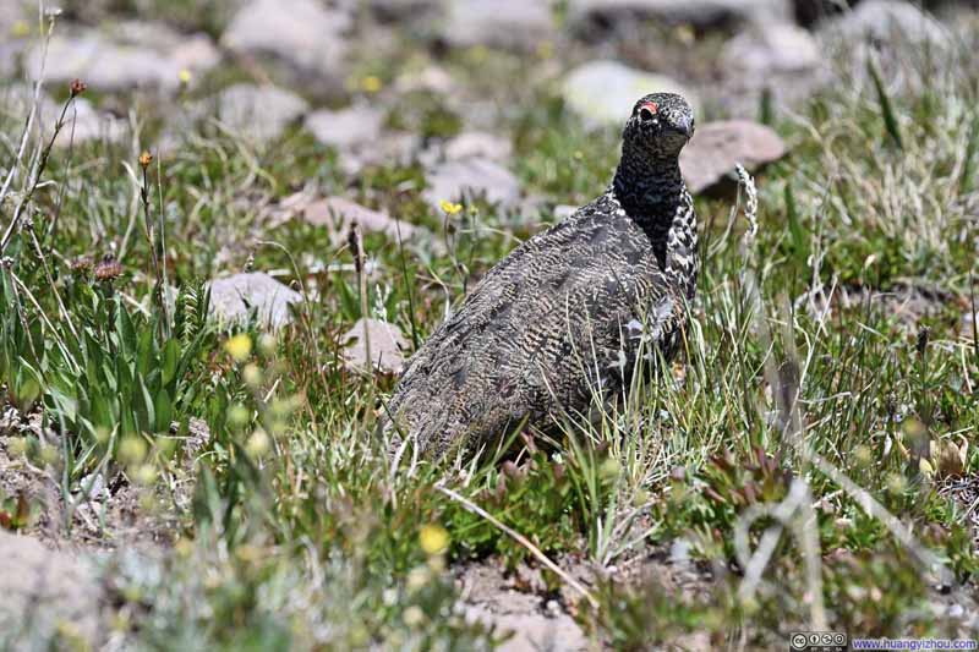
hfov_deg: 18.6
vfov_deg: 12.4
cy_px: 326
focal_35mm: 110
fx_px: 2991
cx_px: 490
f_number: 8
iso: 64
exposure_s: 1/250
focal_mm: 110
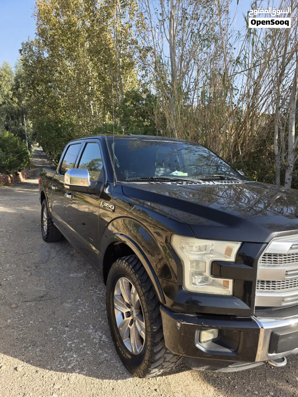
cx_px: 149
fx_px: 264
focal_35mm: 23
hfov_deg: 58.9
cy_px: 198
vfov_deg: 73.9
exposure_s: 1/1623
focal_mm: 6.3
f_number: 1.7
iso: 80
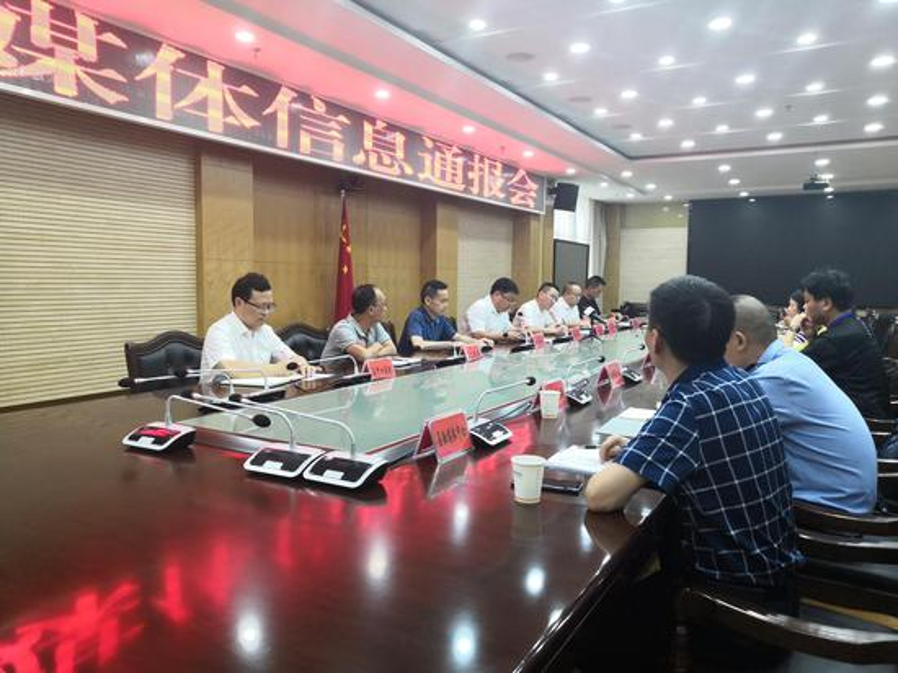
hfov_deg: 65.3
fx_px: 700
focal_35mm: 27
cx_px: 449
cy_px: 336
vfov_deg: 51.3
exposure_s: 1/50
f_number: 1.8
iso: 200
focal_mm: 3.95
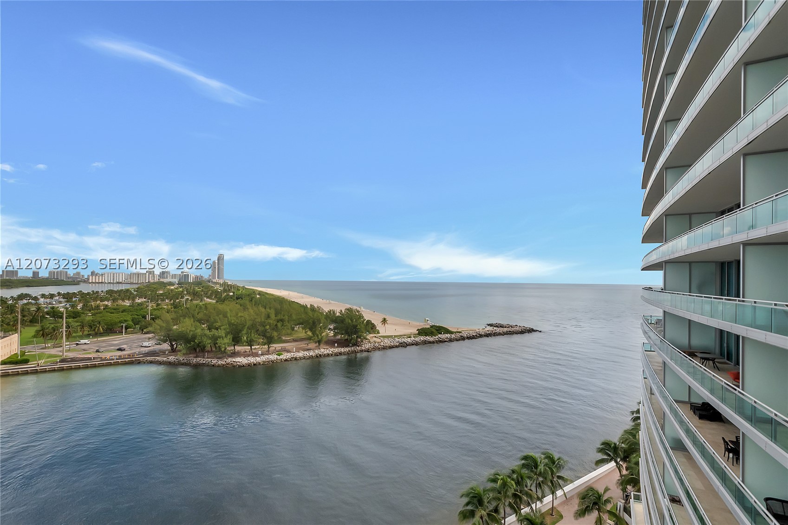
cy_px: 262
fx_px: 328
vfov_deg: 77.3
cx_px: 394
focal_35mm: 15
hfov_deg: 100.4
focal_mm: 10
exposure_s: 1/4000
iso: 200
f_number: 8
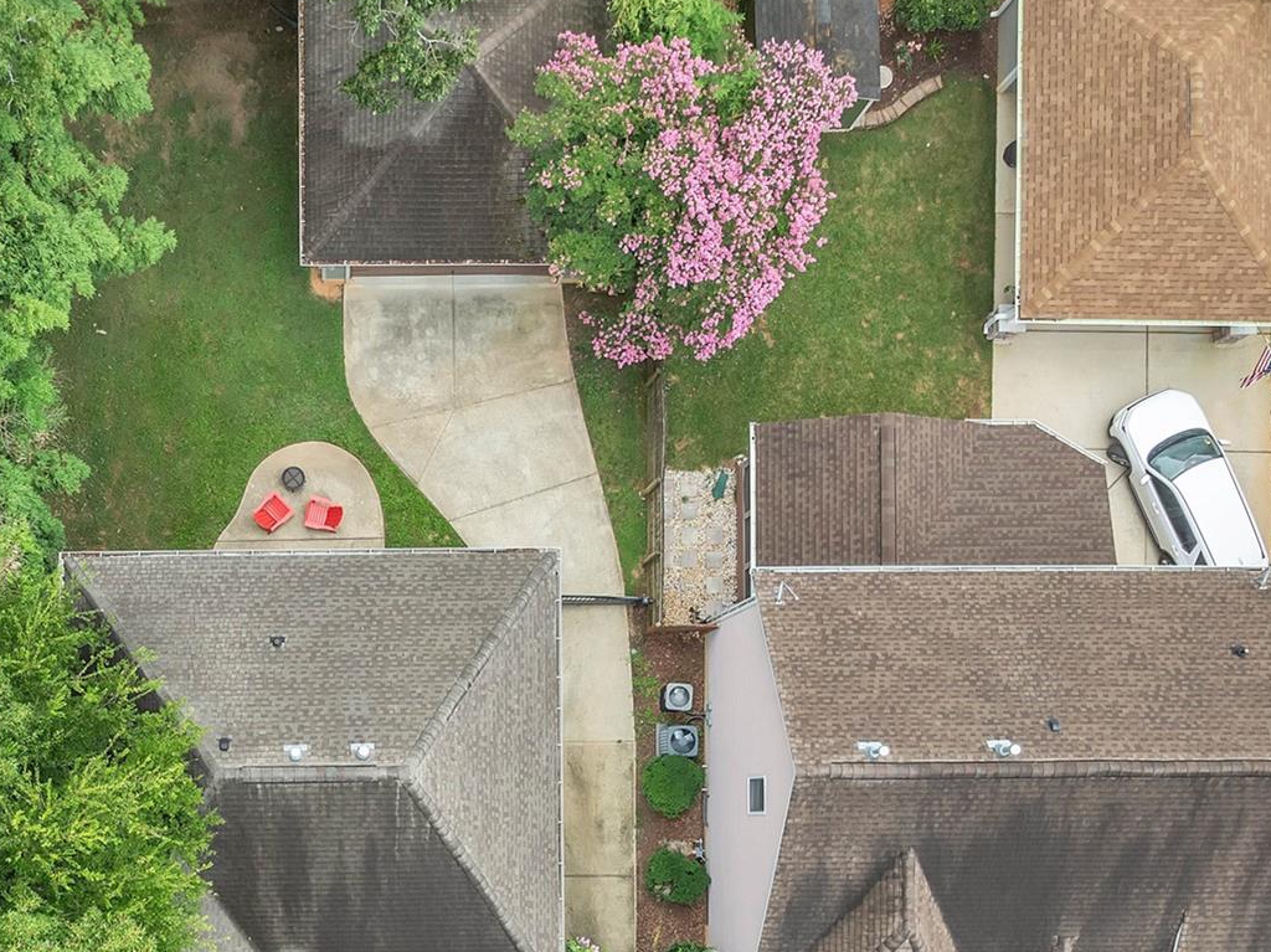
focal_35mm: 48
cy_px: 873
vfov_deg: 28.9
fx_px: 1762
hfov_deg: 38.7
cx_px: 325
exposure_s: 1/100
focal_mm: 12.29
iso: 100
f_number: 2.8
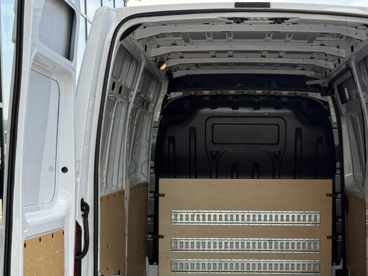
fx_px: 765
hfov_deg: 26.9
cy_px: 194
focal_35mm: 72
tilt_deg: -3.0
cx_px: 242
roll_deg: +0.4
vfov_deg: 20.3
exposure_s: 1/523
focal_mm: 6.76
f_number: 1.78
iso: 80
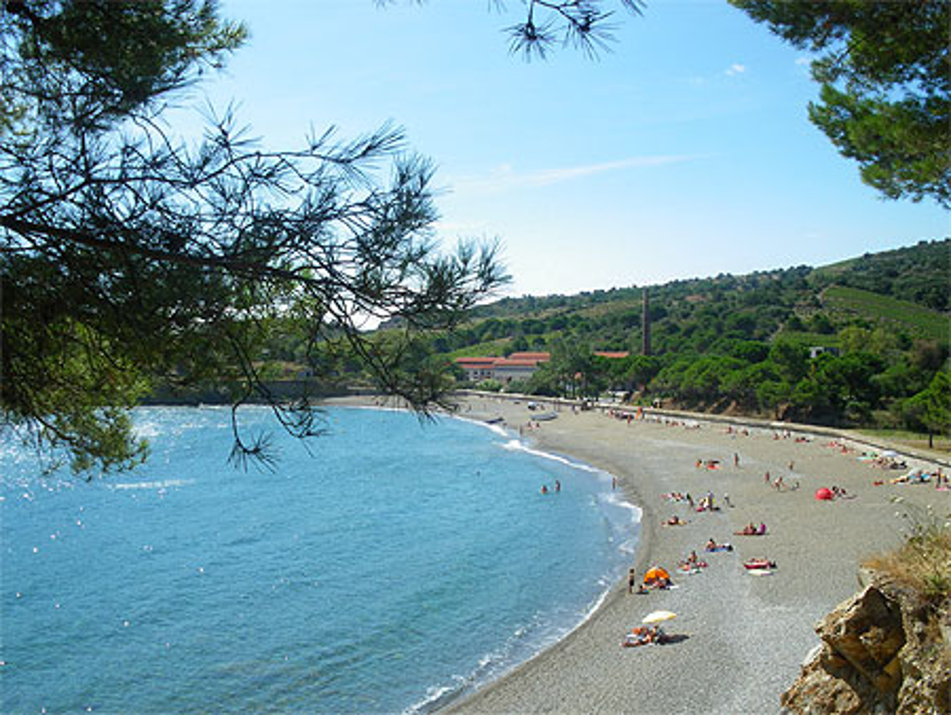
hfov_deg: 51.3
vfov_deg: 39.7
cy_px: 358
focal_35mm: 36
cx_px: 476
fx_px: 990
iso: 64
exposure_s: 1/250
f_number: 5.4
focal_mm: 6.3
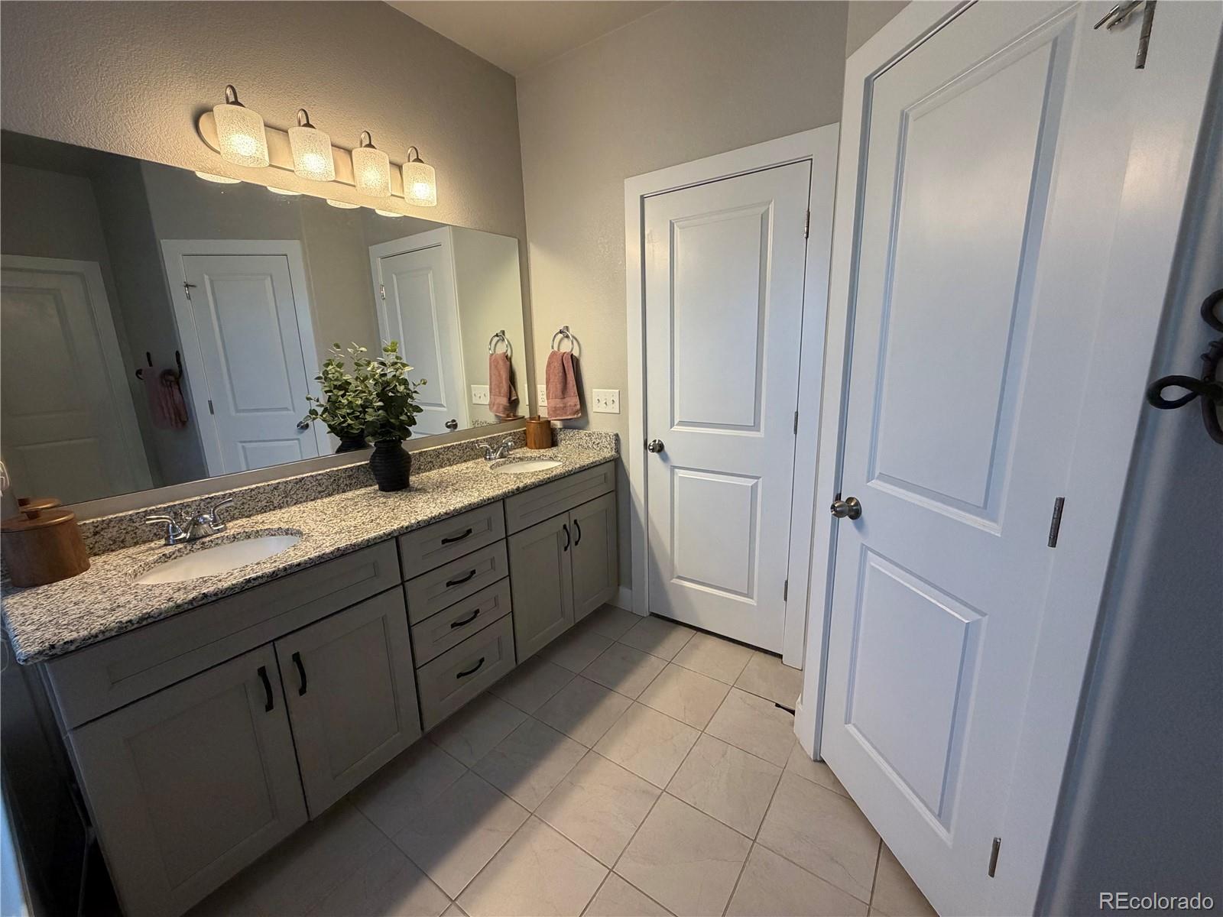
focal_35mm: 14
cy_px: 458
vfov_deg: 85.7
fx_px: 495
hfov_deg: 102.1
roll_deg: +1.7
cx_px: 612
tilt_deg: -12.4
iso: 320
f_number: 2.2
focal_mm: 2.22
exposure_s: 1/120
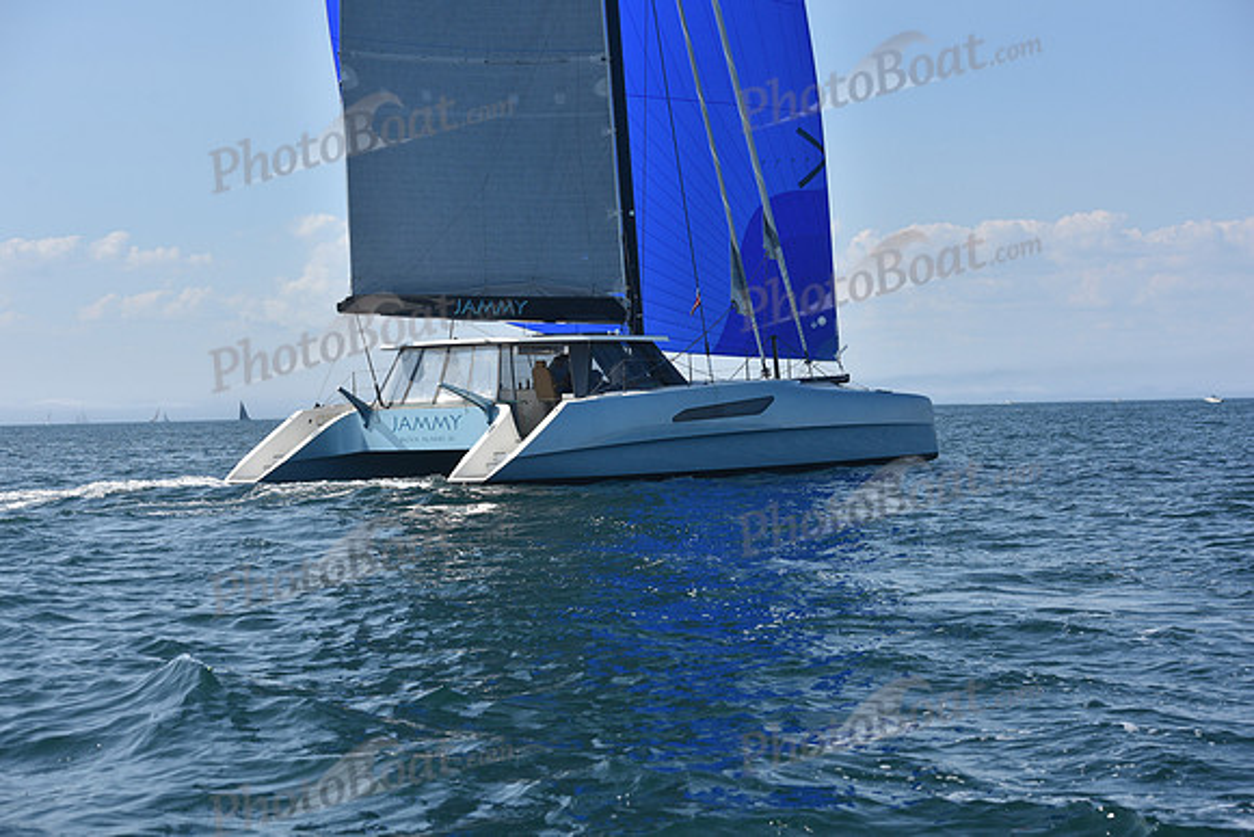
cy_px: 418
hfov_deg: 28.8
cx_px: 627
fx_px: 2439
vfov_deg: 19.5
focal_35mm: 70
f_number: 7.1
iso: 320
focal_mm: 70
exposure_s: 1/1600
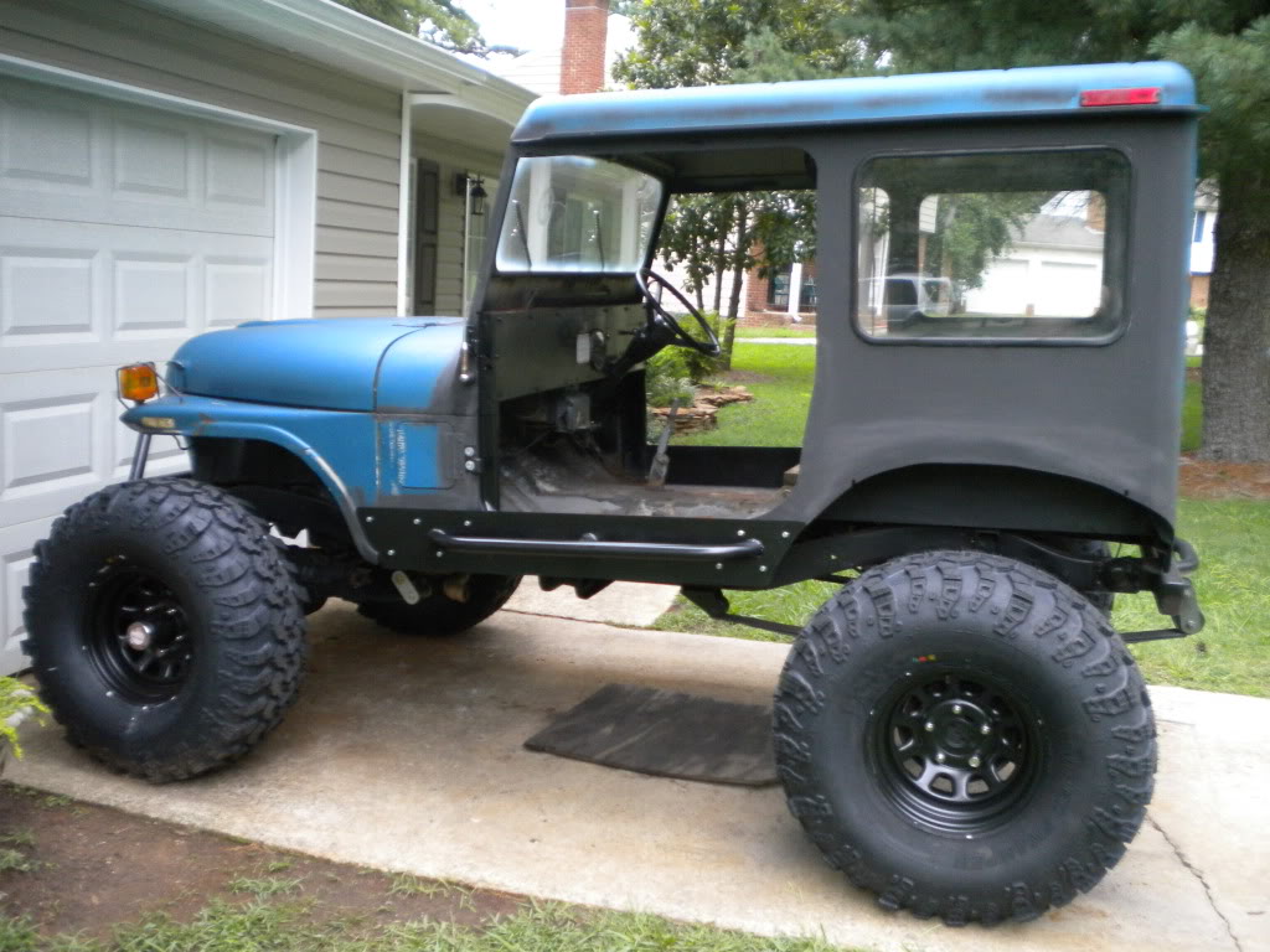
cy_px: 476
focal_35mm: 35
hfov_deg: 52.6
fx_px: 1284
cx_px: 635
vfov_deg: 40.7
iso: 348
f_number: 3.1
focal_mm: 6.3
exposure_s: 1/64
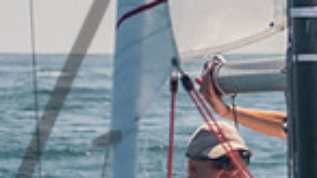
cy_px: 220
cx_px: 462
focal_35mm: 772
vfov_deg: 1.6
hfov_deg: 2.8
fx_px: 6487
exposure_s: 1/1000
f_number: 4.8
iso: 400
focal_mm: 110
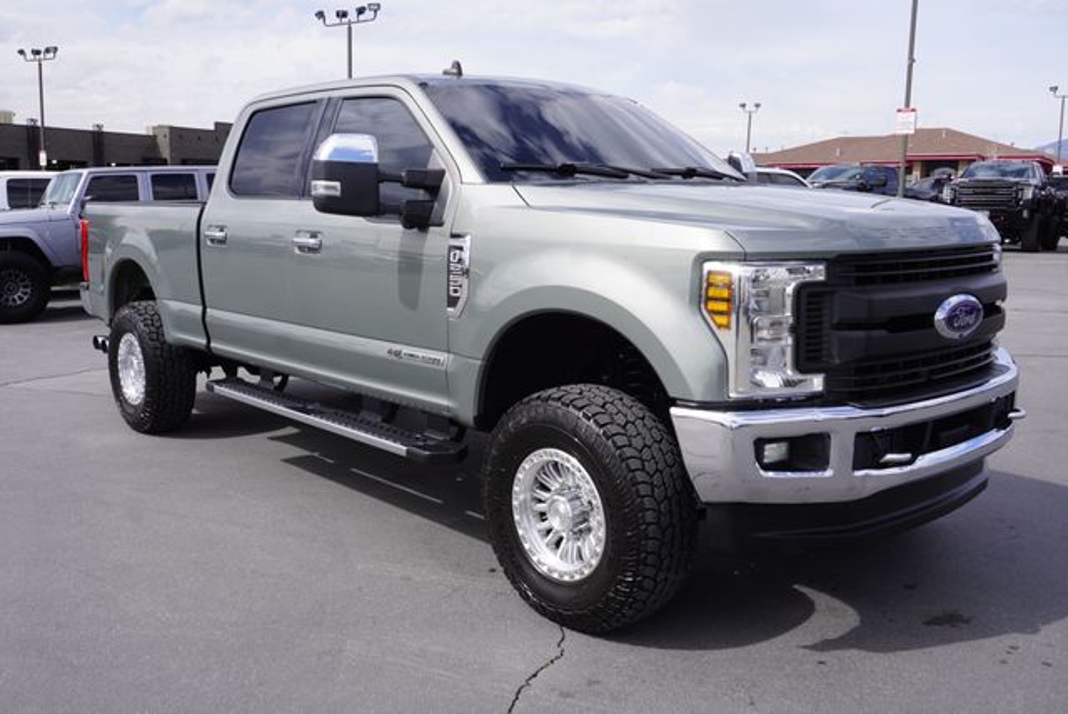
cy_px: 357
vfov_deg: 40.0
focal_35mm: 33
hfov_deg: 57.2
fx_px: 980
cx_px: 534
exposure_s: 1/125
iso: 100
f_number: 9
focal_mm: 22
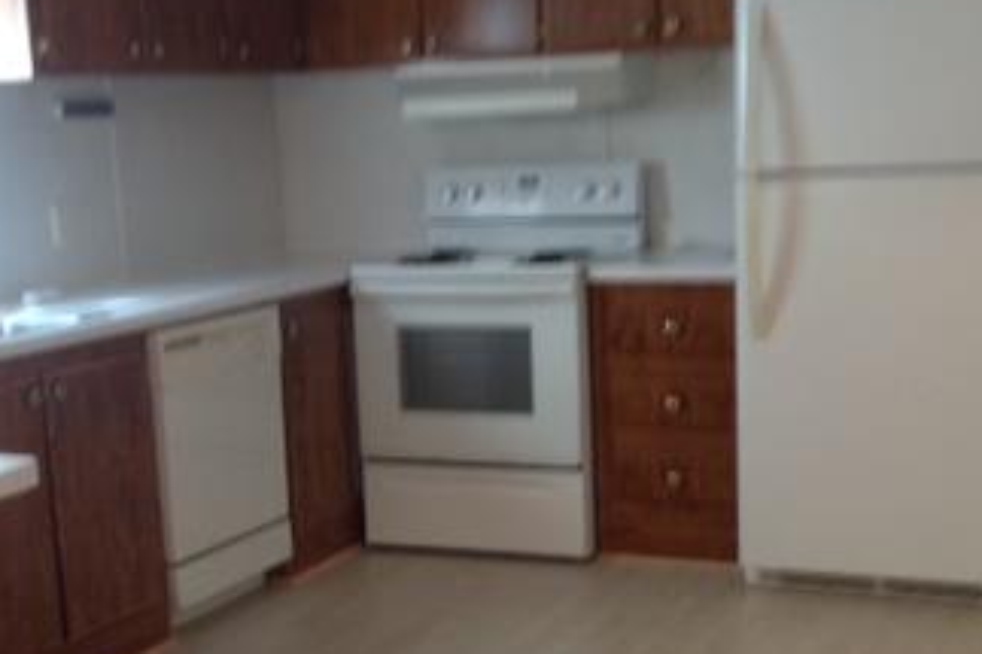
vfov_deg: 18.8
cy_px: 496
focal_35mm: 72
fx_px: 1963
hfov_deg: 28.1
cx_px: 456
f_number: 2.4
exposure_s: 1/15
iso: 100
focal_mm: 4.28
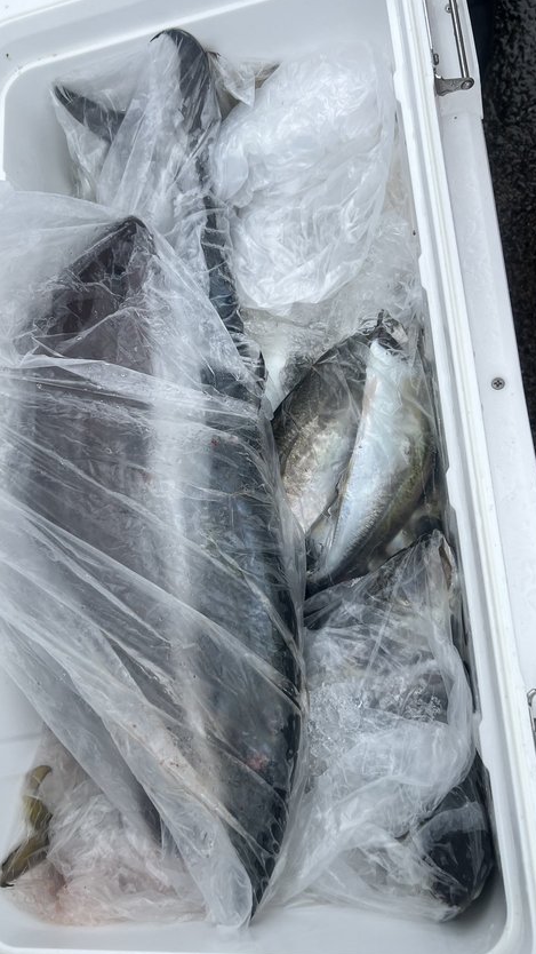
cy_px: 486
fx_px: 733
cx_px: 256
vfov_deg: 66.1
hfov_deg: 40.2
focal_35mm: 29
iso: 50
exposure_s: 1/1361
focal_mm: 5.7
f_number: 1.5
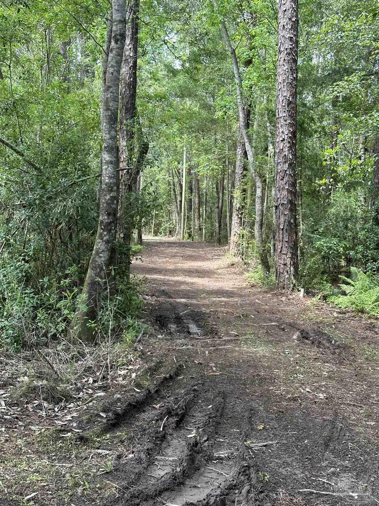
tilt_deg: +1.0
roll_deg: -3.5
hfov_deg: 30.3
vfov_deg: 39.7
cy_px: 253
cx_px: 190
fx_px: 701
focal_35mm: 48
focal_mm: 6.86
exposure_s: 1/146
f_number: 1.78
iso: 50
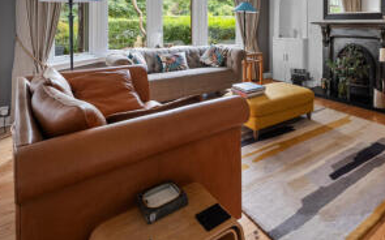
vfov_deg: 48.6
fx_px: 241
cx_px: 270
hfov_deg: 73.7
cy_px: 35
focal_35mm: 23
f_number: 8
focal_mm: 14
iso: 640
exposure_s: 1/3
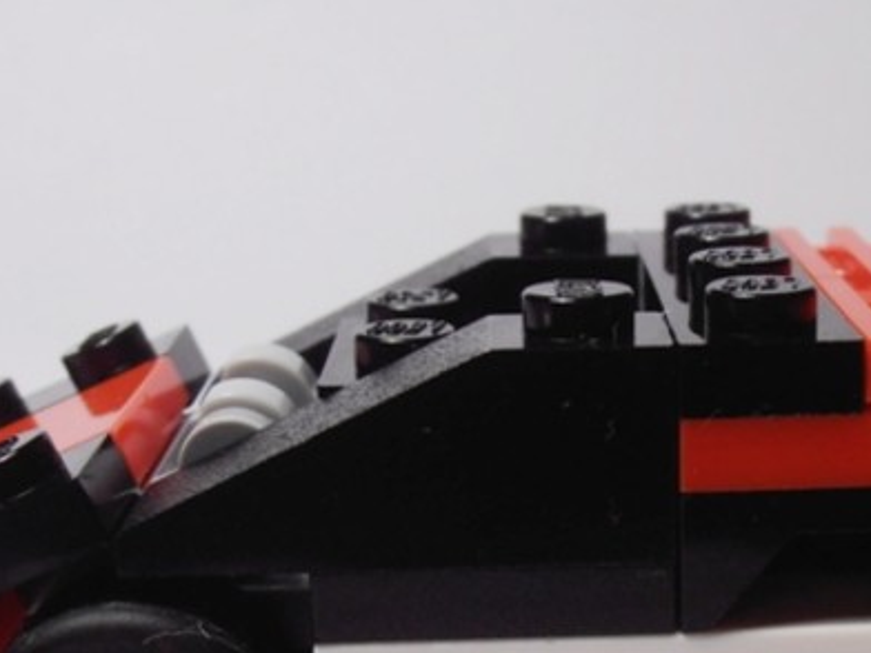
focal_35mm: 85
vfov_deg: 17.1
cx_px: 627
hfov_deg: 22.8
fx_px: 2139
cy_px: 623
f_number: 3.9
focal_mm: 6.61
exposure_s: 1/60
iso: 80
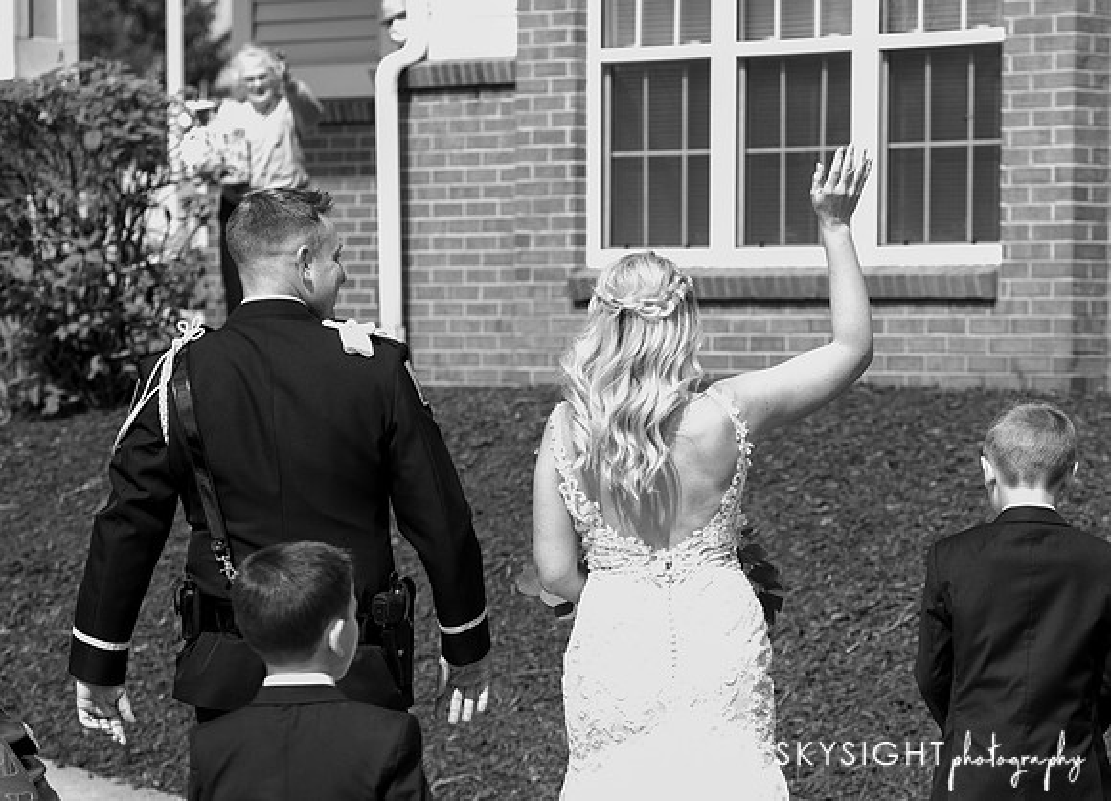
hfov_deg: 13.2
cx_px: 767
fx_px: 4796
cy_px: 523
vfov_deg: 9.5
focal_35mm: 152
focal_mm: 110
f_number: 5.6
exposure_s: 1/2000
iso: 1600
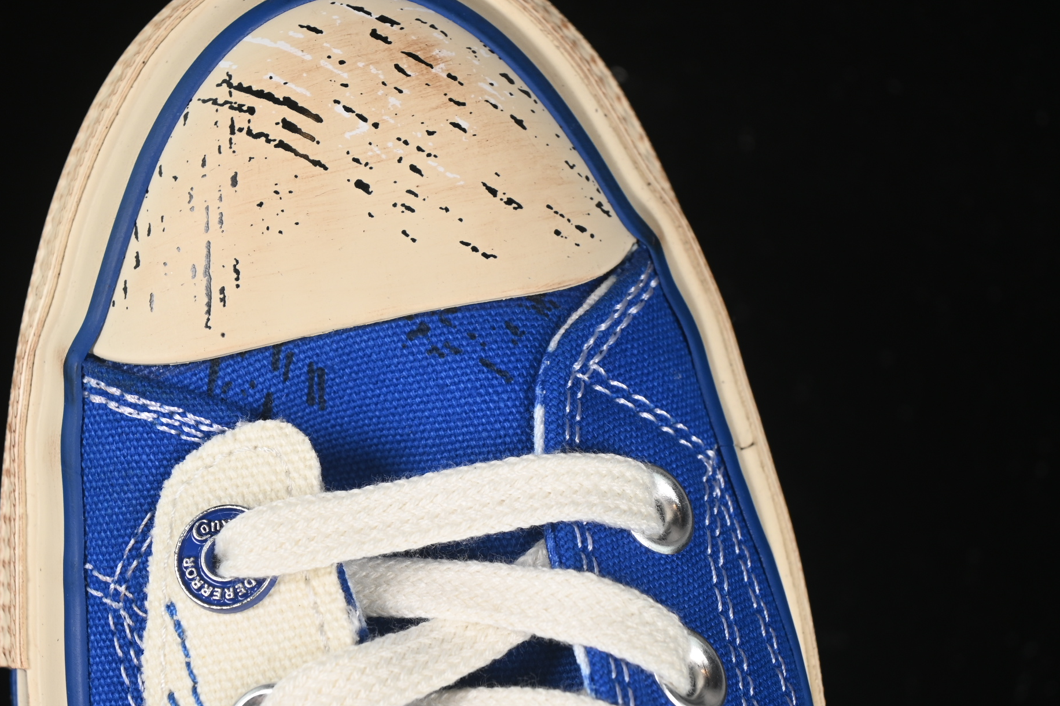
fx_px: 3356
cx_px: 432
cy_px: 424
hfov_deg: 17.9
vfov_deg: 12.0
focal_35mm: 114
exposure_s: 1/60
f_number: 6.3
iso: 160
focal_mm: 50
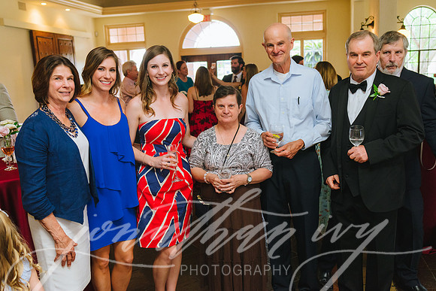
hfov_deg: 54.4
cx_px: 218
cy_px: 146
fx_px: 424
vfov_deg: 37.9
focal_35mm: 35
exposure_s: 1/160
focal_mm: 35
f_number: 4
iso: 1600
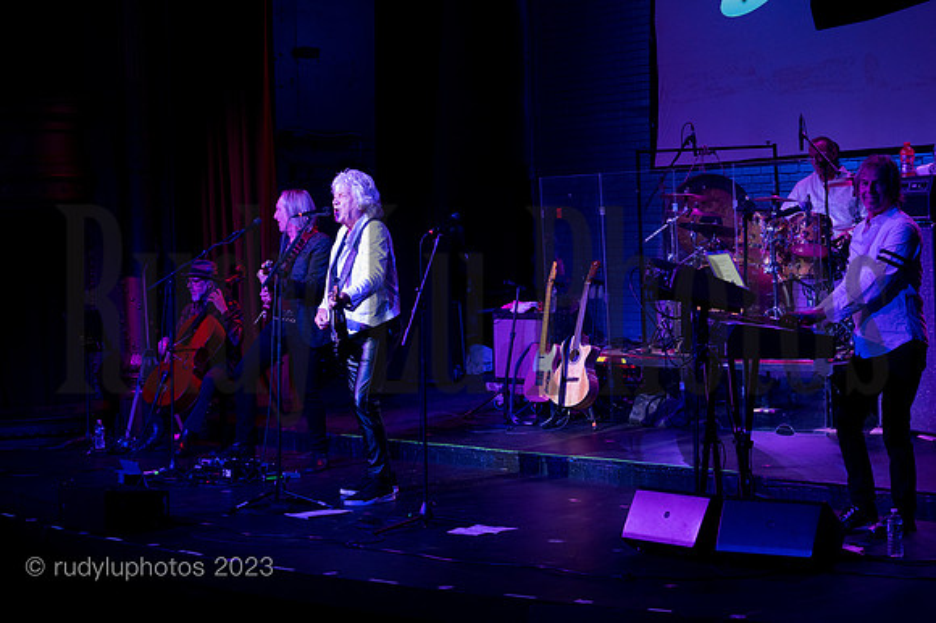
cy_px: 312
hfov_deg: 29.7
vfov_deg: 20.0
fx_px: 1767
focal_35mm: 68
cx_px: 468
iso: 3200
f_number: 5.6
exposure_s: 1/100
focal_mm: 68
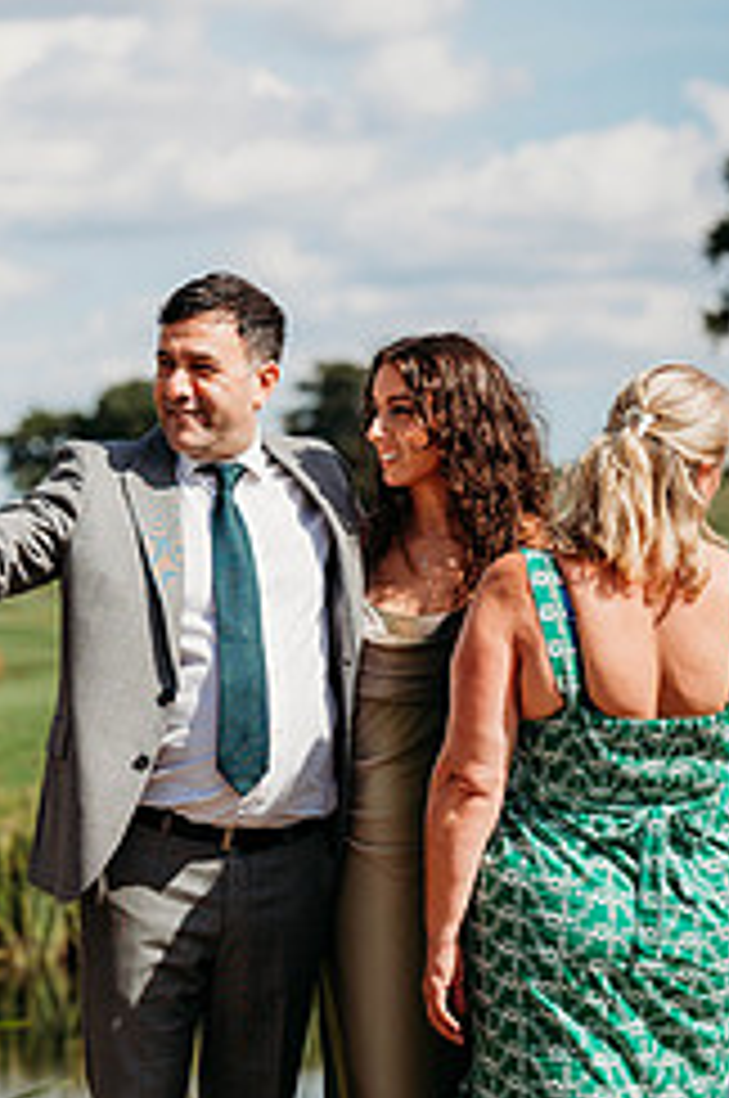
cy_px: 612
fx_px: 4782
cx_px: 200
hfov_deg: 8.7
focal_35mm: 157
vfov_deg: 13.1
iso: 100
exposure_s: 1/3200
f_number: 3.2
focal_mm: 85
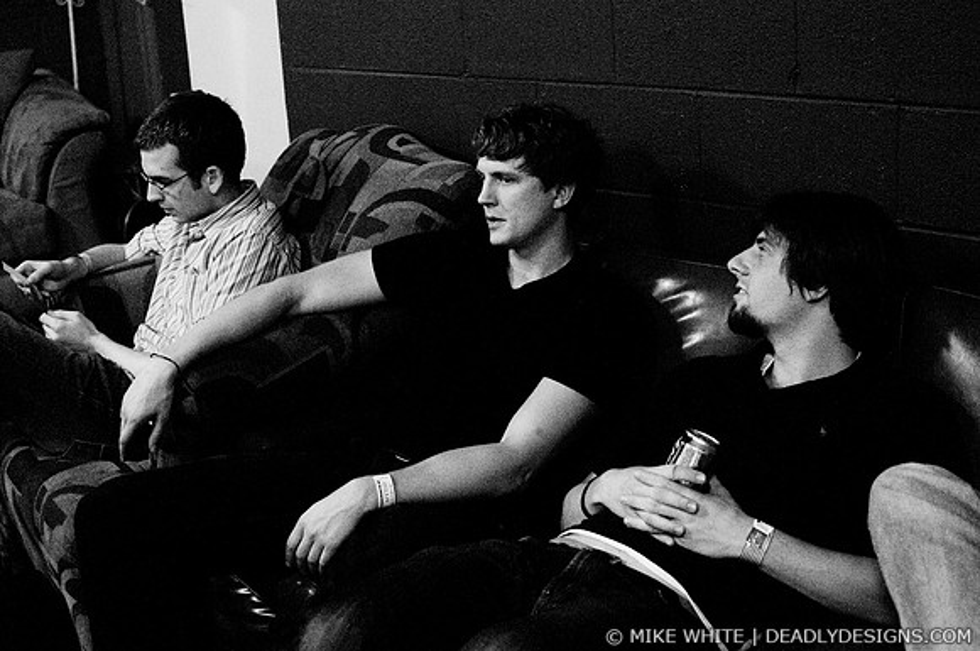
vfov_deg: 25.7
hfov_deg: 37.9
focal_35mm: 52
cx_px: 490
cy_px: 326
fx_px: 1427
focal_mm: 35
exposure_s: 1/40
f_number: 2.8
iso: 1000
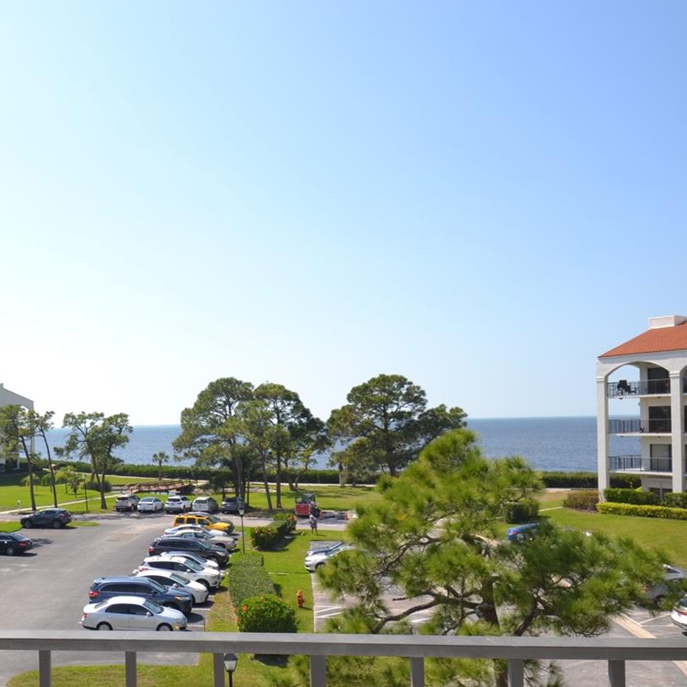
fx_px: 786
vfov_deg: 46.8
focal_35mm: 35
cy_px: 431
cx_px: 123
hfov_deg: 44.6
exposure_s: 1/200
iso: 100
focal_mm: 14
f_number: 8
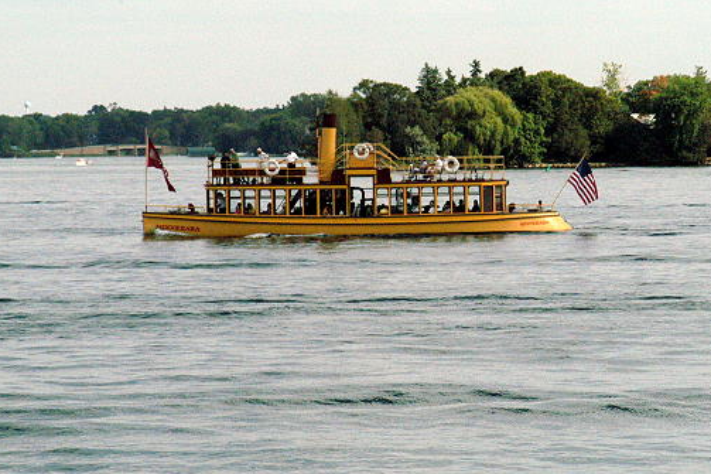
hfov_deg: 7.9
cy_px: 214
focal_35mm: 261
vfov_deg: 5.3
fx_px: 5147
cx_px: 368
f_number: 11
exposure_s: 1/2000
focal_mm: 125
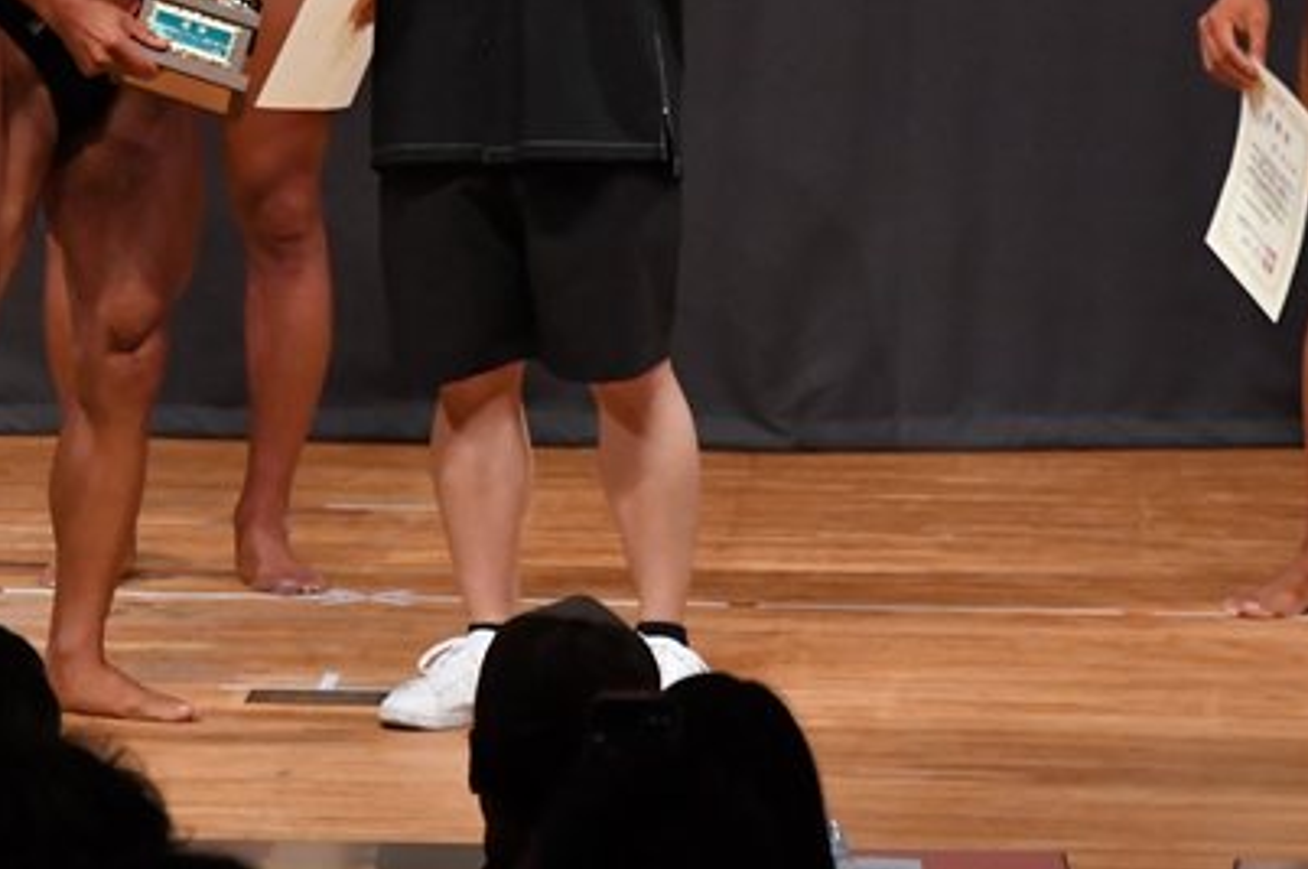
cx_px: 255
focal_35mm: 492
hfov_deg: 4.2
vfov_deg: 2.8
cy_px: 46
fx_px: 17854
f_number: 5.6
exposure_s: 1/400
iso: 5600
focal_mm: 170
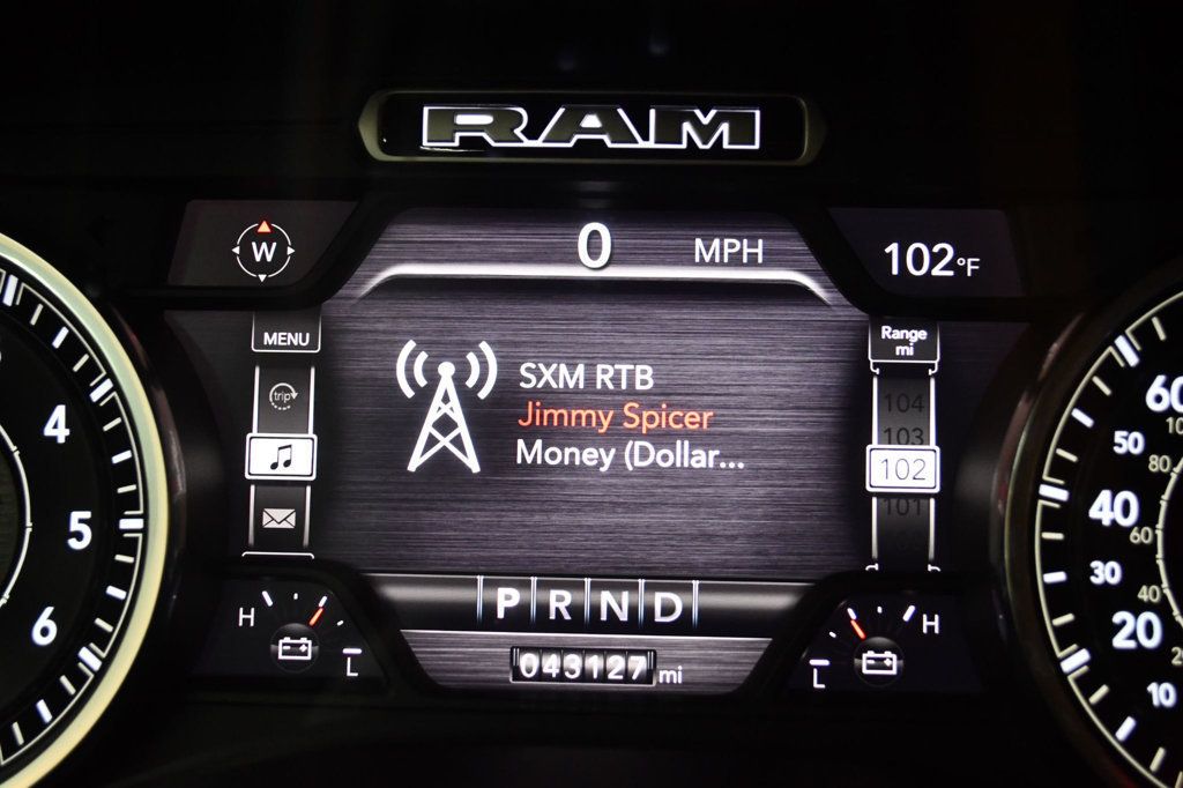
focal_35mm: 48
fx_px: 1577
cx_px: 592
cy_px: 394
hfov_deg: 41.1
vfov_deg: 28.1
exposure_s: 1/125
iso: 2000
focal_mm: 32
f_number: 4.8
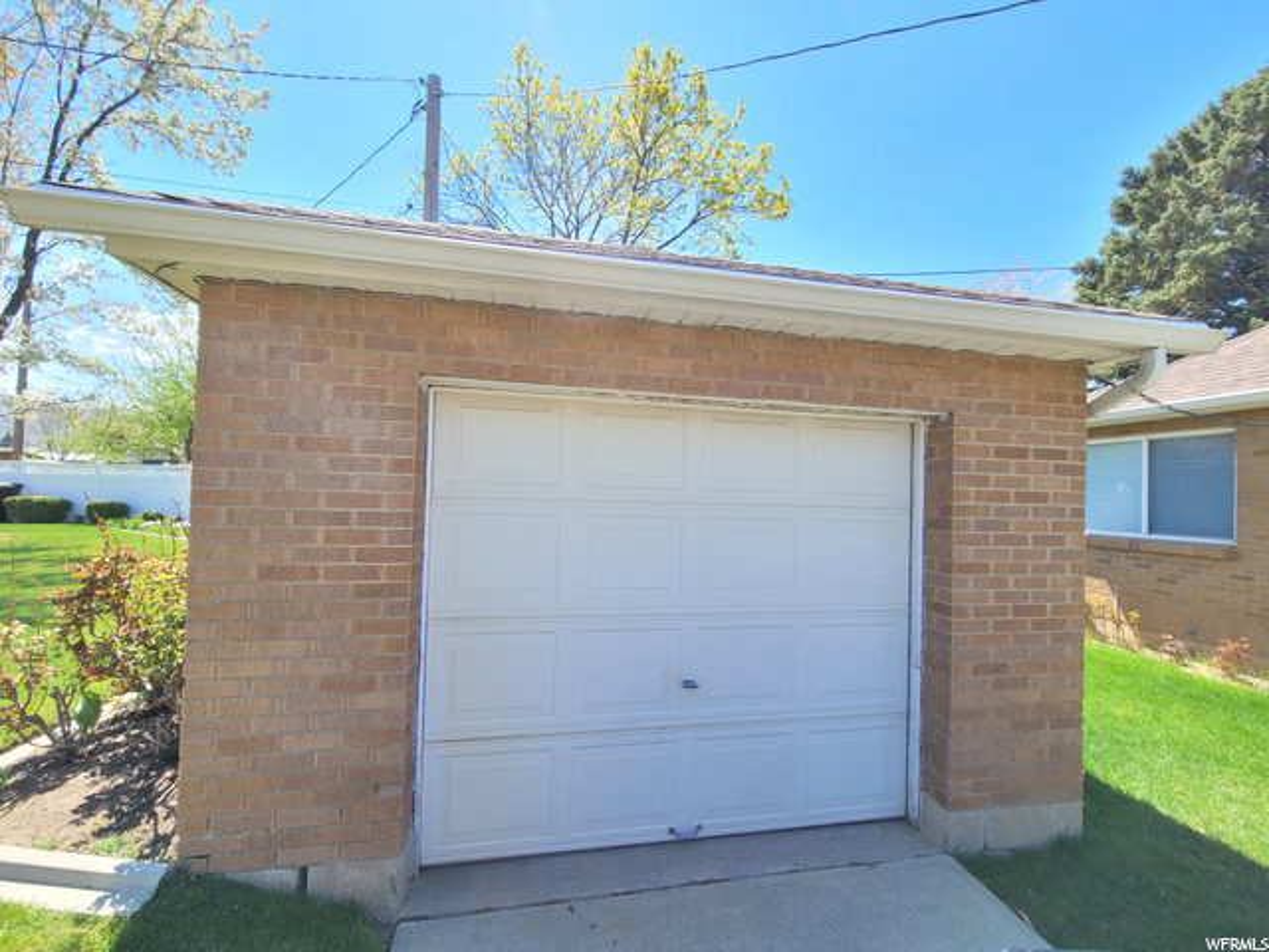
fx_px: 477
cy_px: 476
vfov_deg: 89.9
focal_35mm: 13
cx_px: 634
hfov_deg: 106.2
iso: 50
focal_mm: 2.2
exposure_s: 1/381
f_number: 2.2
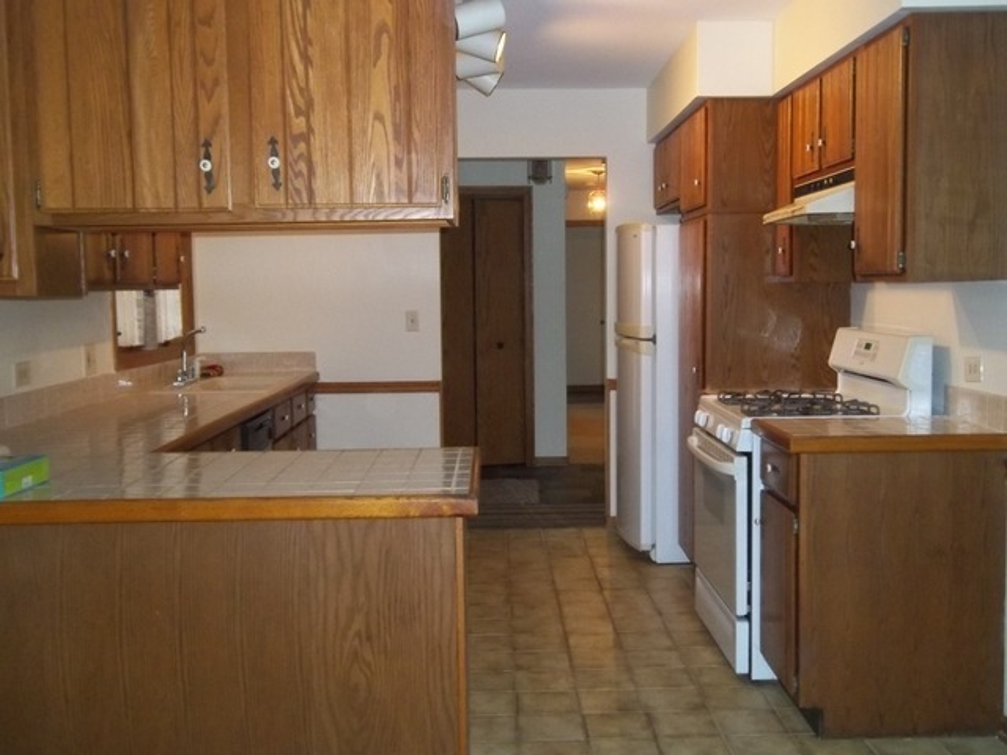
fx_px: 1018
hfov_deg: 52.6
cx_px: 504
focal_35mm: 35
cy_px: 378
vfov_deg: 40.7
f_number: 3.86
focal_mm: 6.17
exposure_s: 1/40
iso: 320
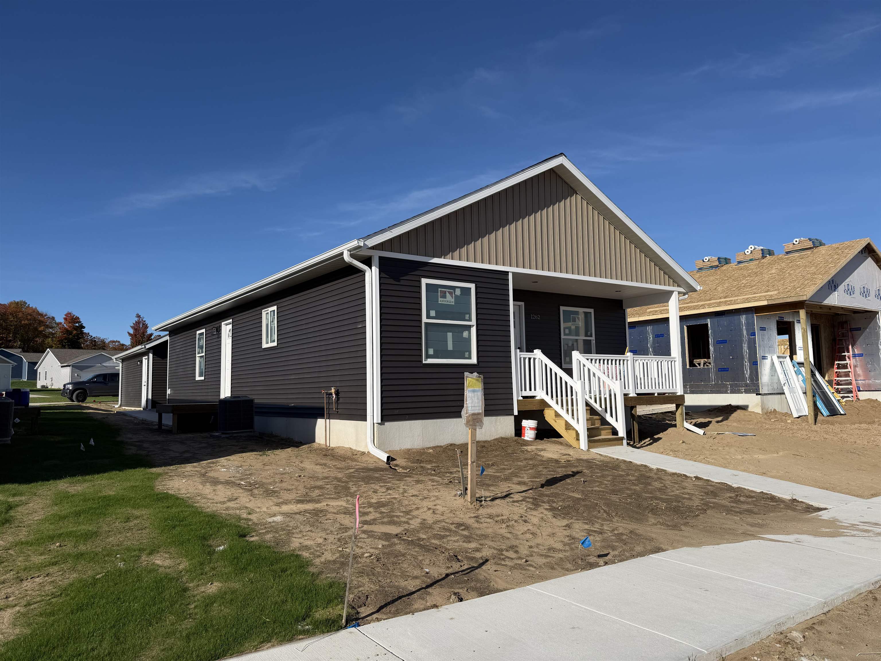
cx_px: 440
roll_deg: +1.4
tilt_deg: +5.6
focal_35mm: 24
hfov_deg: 71.6
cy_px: 330
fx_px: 611
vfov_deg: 56.8
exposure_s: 1/6711
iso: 80
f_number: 1.78
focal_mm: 6.76
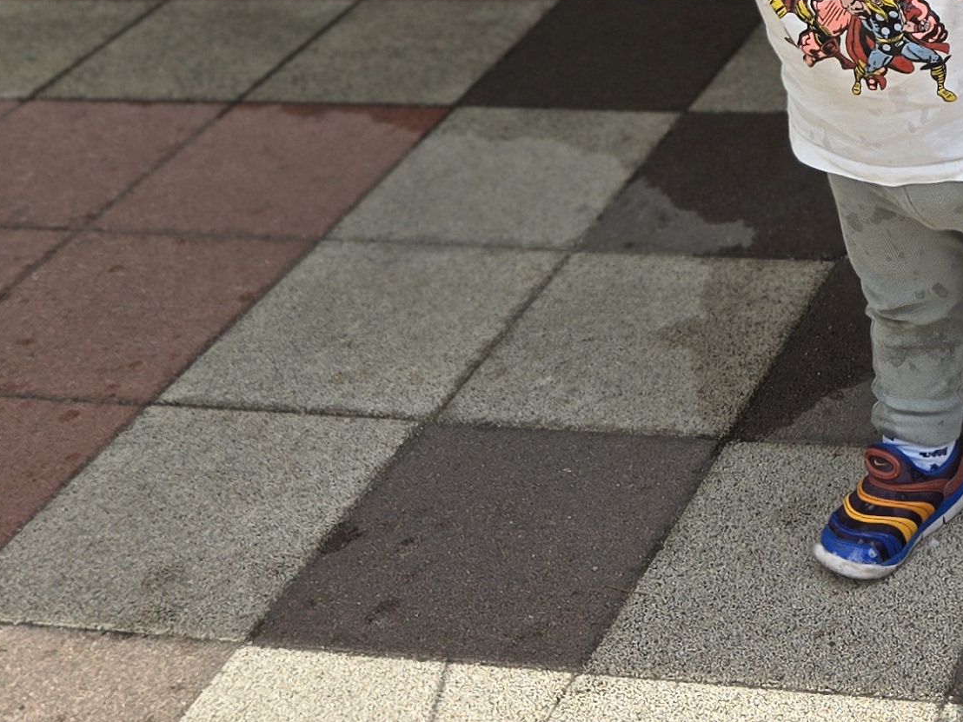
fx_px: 2309
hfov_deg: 22.4
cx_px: 1023
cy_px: -218
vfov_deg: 16.8
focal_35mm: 83
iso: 25
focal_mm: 5.4
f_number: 1.8
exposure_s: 1/976
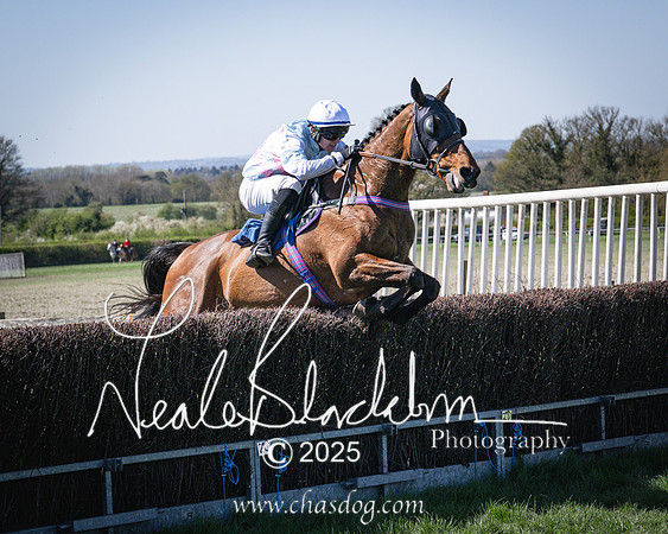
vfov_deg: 12.1
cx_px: 414
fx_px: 2508
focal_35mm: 127
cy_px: 308
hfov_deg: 15.2
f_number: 5
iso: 220
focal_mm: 70
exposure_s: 1/2000
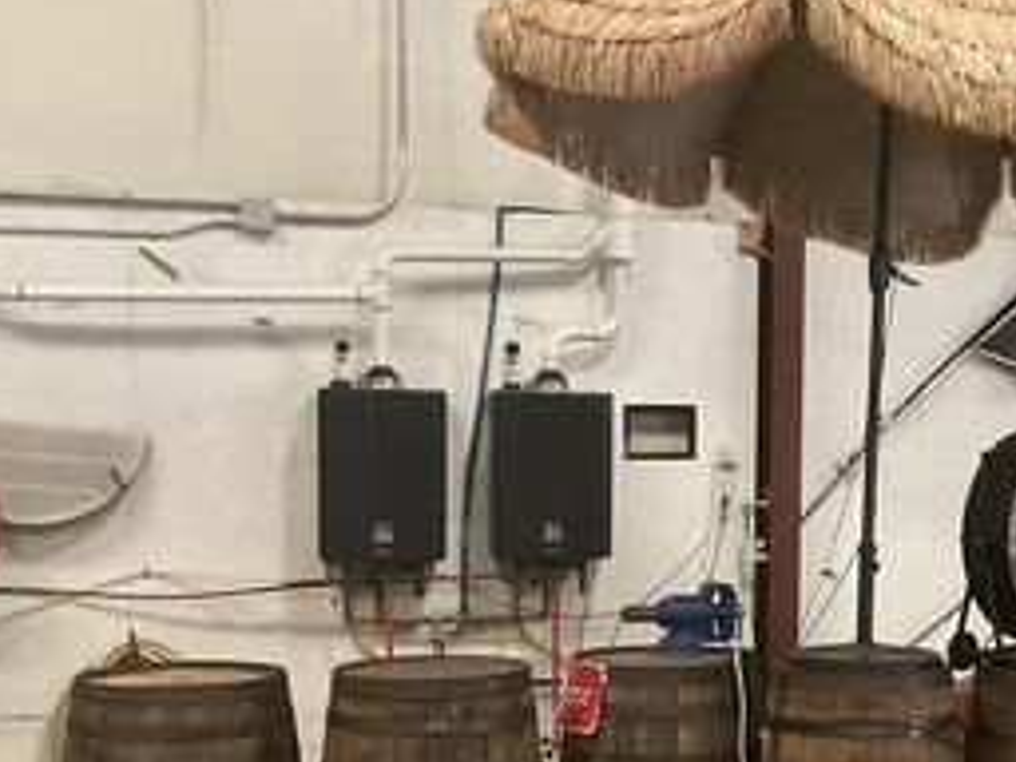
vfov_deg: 21.5
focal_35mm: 68
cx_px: 980
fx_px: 1996
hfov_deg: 27.2
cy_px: 552
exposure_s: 1/60
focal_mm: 3
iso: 250
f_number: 1.8
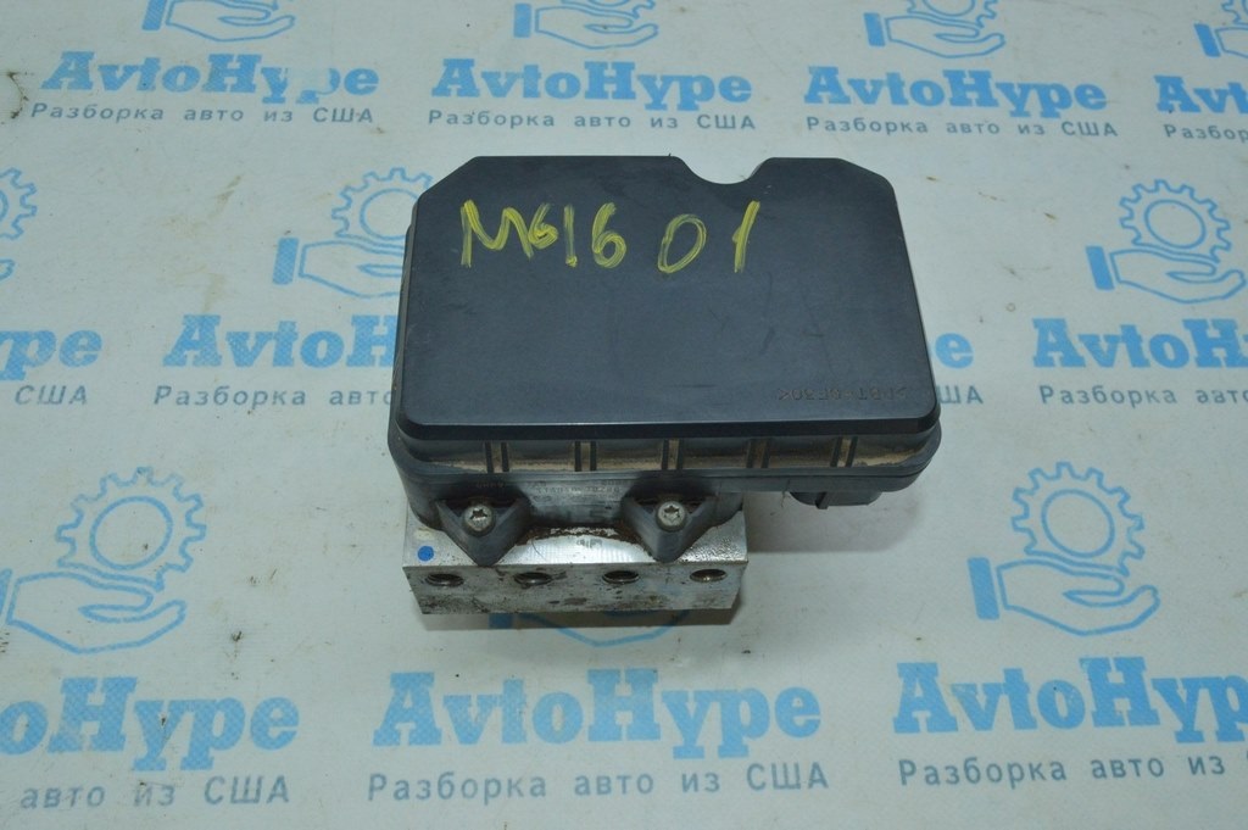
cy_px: 415
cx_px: 624
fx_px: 1039
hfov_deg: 62.0
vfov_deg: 43.5
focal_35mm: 30
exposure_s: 1/60
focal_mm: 20
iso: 2000
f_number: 16
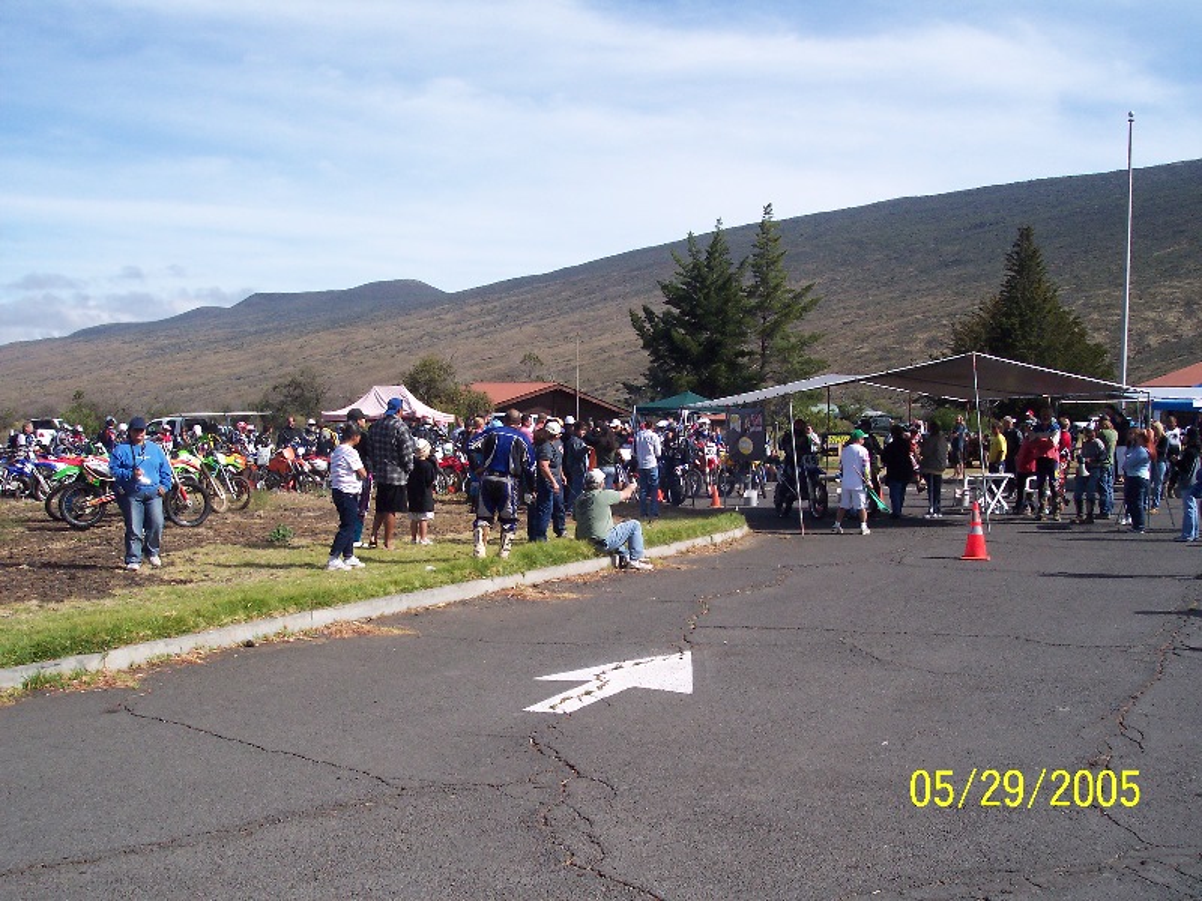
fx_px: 1320
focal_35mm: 38
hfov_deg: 49.0
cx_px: 601
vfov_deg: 37.7
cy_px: 450
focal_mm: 8
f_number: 4.8
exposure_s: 1/700
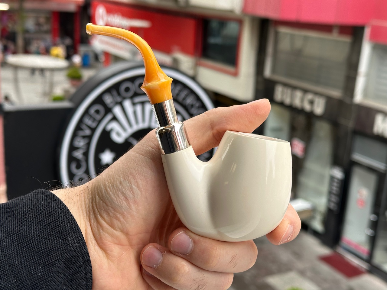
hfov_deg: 39.7
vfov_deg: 30.3
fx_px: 537
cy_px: 145
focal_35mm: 48
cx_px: 194
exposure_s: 1/390
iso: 64
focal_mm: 6.86
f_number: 1.78
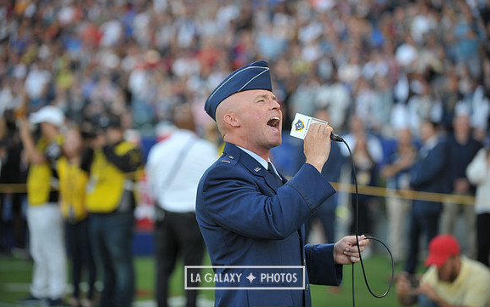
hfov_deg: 16.3
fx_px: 1710
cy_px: 150
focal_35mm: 128
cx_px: 245
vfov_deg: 10.2
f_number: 2.8
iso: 400
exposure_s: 1/400
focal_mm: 125
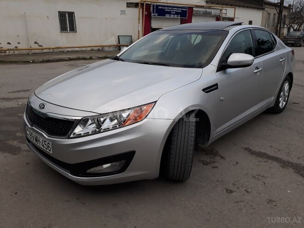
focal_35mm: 27
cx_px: 152
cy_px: 114
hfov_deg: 65.3
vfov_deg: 51.4
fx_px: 237
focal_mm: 3.6
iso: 40
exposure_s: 1/146
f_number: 1.9
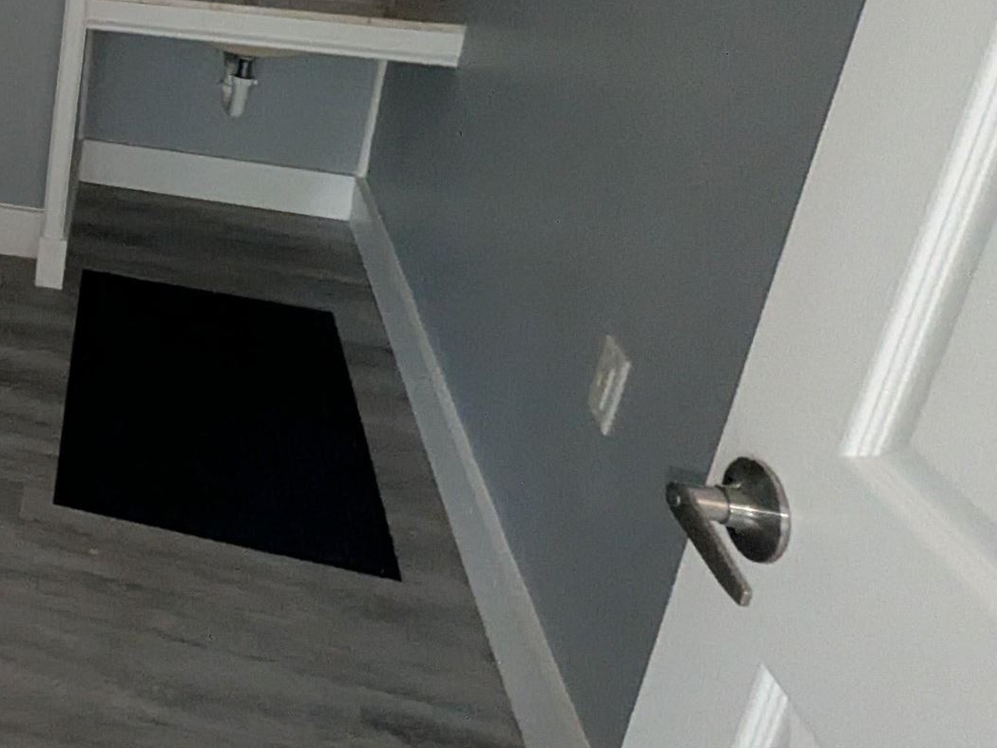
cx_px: -221
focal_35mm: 41
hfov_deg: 35.3
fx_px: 1181
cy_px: 18
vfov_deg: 32.6
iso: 2181
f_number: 2.2
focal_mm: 1.85
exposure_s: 1/30.3
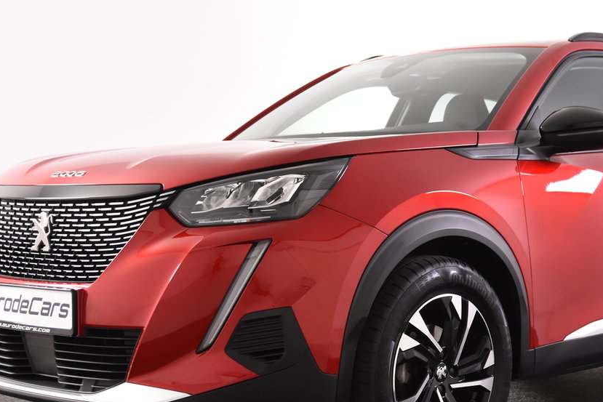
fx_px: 1202
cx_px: 398
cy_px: 265
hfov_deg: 28.0
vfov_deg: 18.9
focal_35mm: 72
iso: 1600
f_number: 4
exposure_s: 1/60
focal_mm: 31
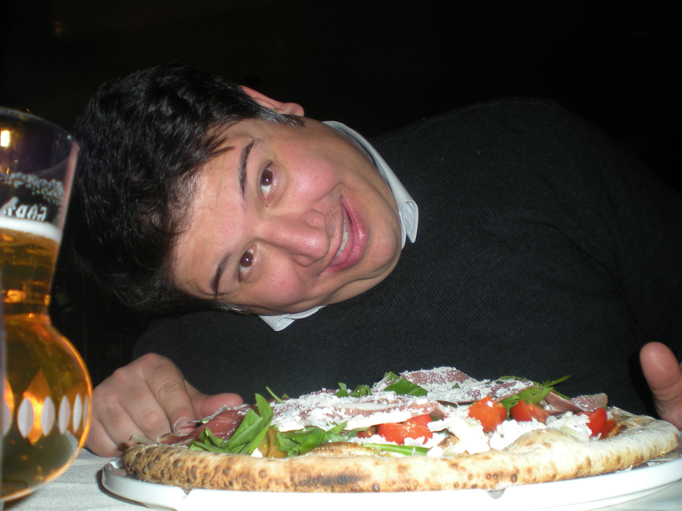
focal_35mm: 38
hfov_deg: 49.0
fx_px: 749
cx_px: 341
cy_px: 256
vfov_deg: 37.7
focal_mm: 6.3
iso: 64
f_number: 3.1
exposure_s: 1/60
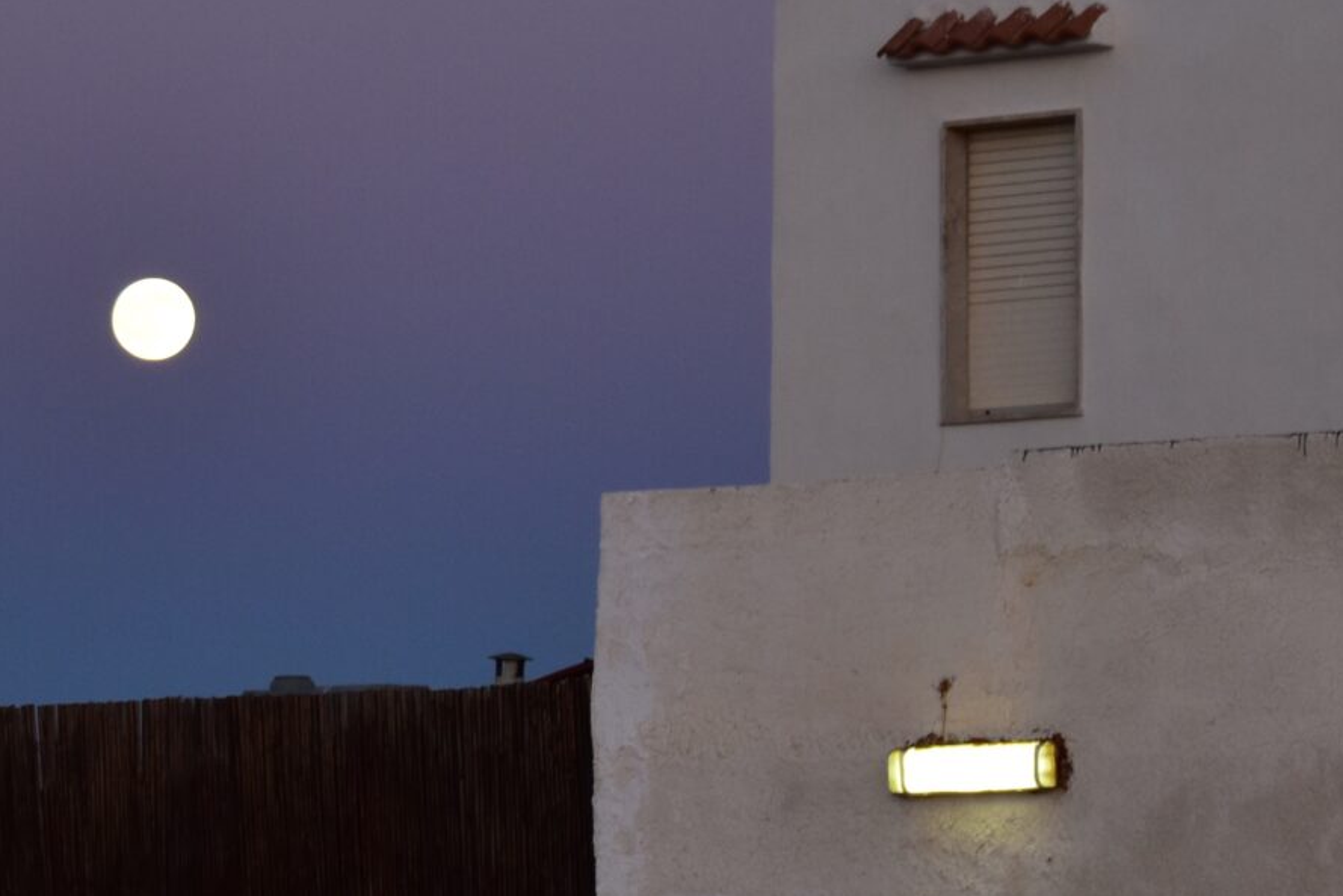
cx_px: 239
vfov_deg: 5.8
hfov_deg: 8.6
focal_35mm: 237
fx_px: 8859
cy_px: 270
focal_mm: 55
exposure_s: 1/60
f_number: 5.6
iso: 400
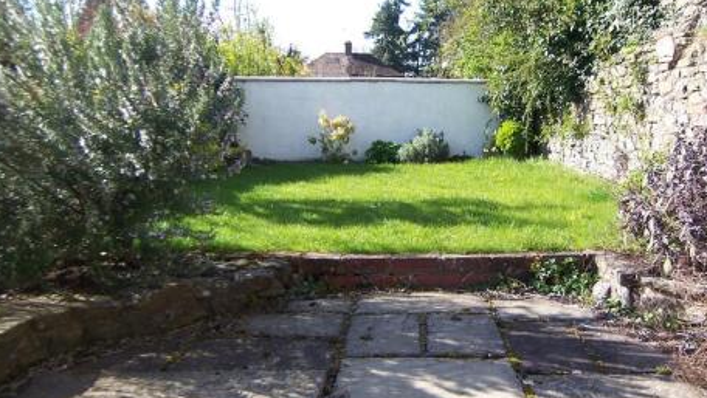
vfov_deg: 36.6
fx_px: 600
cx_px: 444
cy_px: 230
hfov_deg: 60.2
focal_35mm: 32
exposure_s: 1/320
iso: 64
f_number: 2.8
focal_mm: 3.8
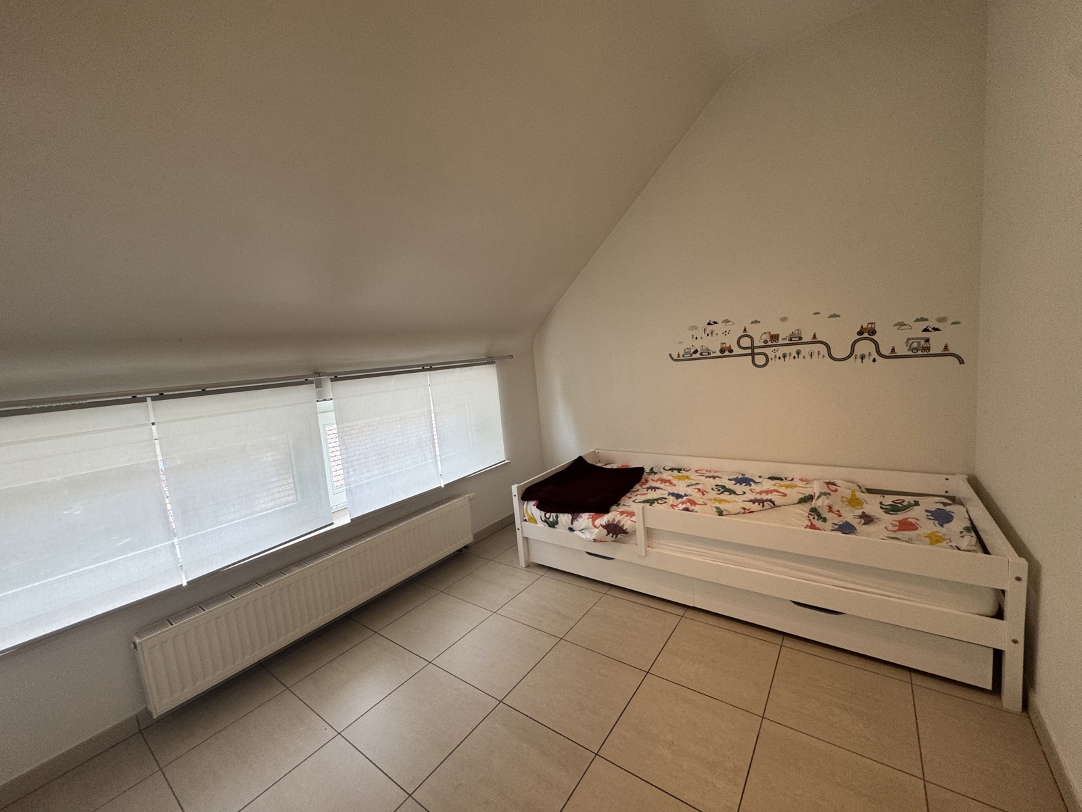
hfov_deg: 102.1
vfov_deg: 85.7
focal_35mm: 14
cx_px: 541
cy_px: 406
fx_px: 438
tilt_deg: -6.0
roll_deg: +5.0
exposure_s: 1/100
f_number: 2.2
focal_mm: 2.22
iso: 100
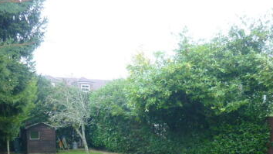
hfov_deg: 47.3
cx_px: 121
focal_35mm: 43
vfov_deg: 26.2
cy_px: 155
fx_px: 311
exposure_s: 1/60
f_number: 2.2
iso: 125
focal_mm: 4.3
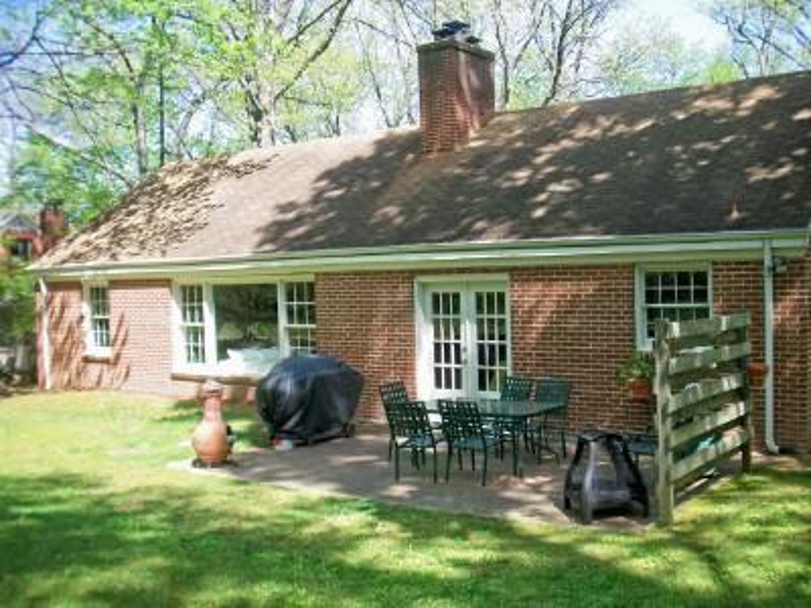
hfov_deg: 49.0
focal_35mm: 38
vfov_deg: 37.7
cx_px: 406
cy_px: 304
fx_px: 890
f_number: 3.9
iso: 64
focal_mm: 6.3
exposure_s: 1/100
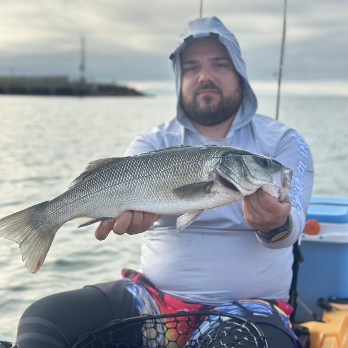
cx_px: 173
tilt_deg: -3.3
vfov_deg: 30.0
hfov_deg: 30.0
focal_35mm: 57
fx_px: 648
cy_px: 158
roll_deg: -1.4
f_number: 1.78
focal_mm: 6.86
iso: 100
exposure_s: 1/2976
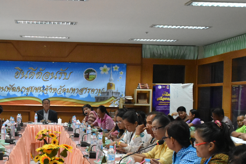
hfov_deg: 31.5
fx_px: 430
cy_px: 111
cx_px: 75
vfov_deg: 21.5
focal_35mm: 63
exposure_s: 1/160
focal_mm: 18
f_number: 6.3
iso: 2500
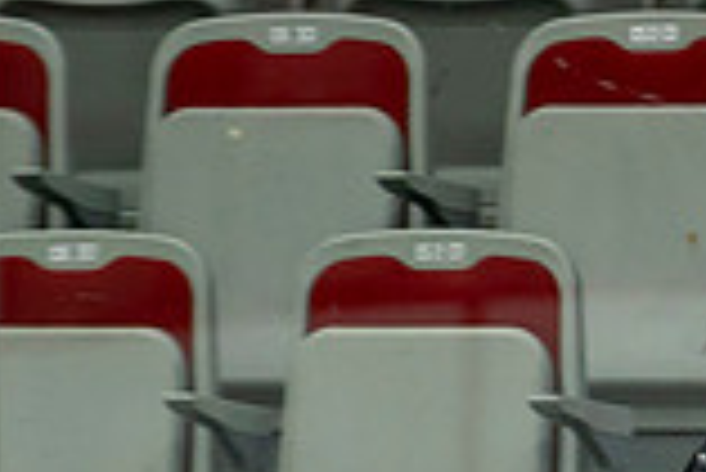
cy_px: 1030
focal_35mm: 1316
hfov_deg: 1.6
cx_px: 1106
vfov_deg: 1.0
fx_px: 25832
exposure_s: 1/640
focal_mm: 200
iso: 1000
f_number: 2.8
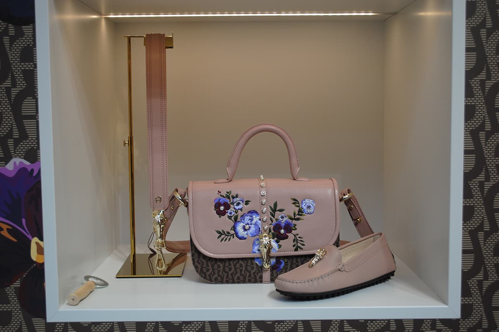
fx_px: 665
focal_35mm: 48
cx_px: 250
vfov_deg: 28.1
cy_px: 166
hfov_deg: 41.1
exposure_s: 1/125
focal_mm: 32
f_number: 4.8
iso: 320
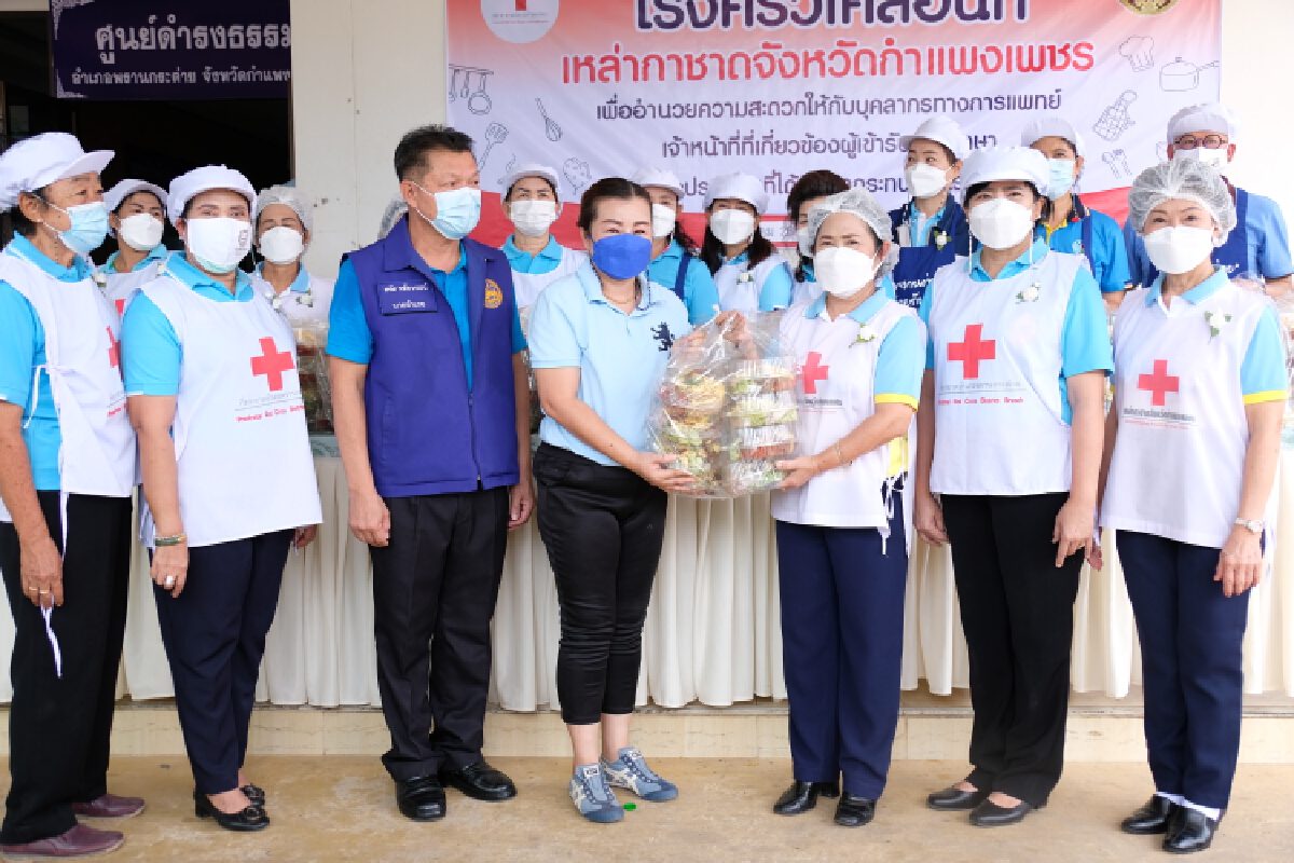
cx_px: 647
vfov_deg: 35.1
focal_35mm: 38
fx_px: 1366
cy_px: 432
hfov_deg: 50.7
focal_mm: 25.4
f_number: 4
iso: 200
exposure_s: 1/150
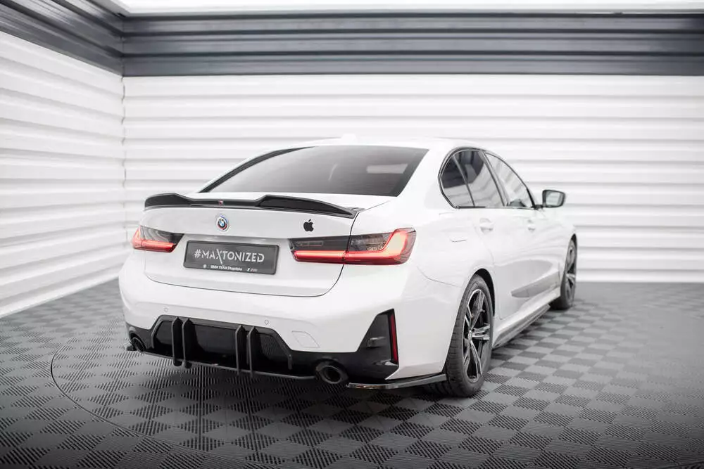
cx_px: 356
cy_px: 235
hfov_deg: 53.6
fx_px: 697
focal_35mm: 36
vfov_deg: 37.2
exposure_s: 1/125
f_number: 2.5
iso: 500
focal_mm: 35
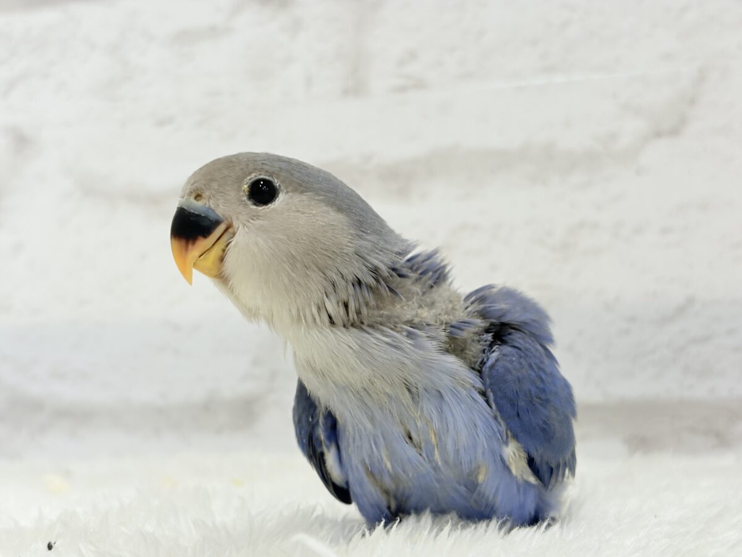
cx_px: 371
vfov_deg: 28.0
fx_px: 1115
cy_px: 278
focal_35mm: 52
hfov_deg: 36.8
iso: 80
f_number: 1.6
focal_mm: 5.96
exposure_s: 1/100
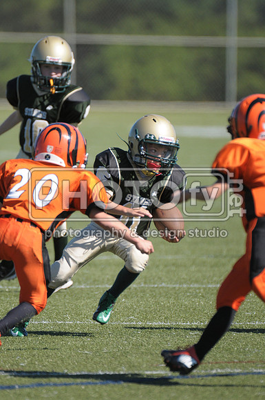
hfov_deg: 2.3
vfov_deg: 3.4
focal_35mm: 600
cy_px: 200
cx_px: 132
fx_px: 6644
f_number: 4
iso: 640
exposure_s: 1/3200
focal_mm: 400
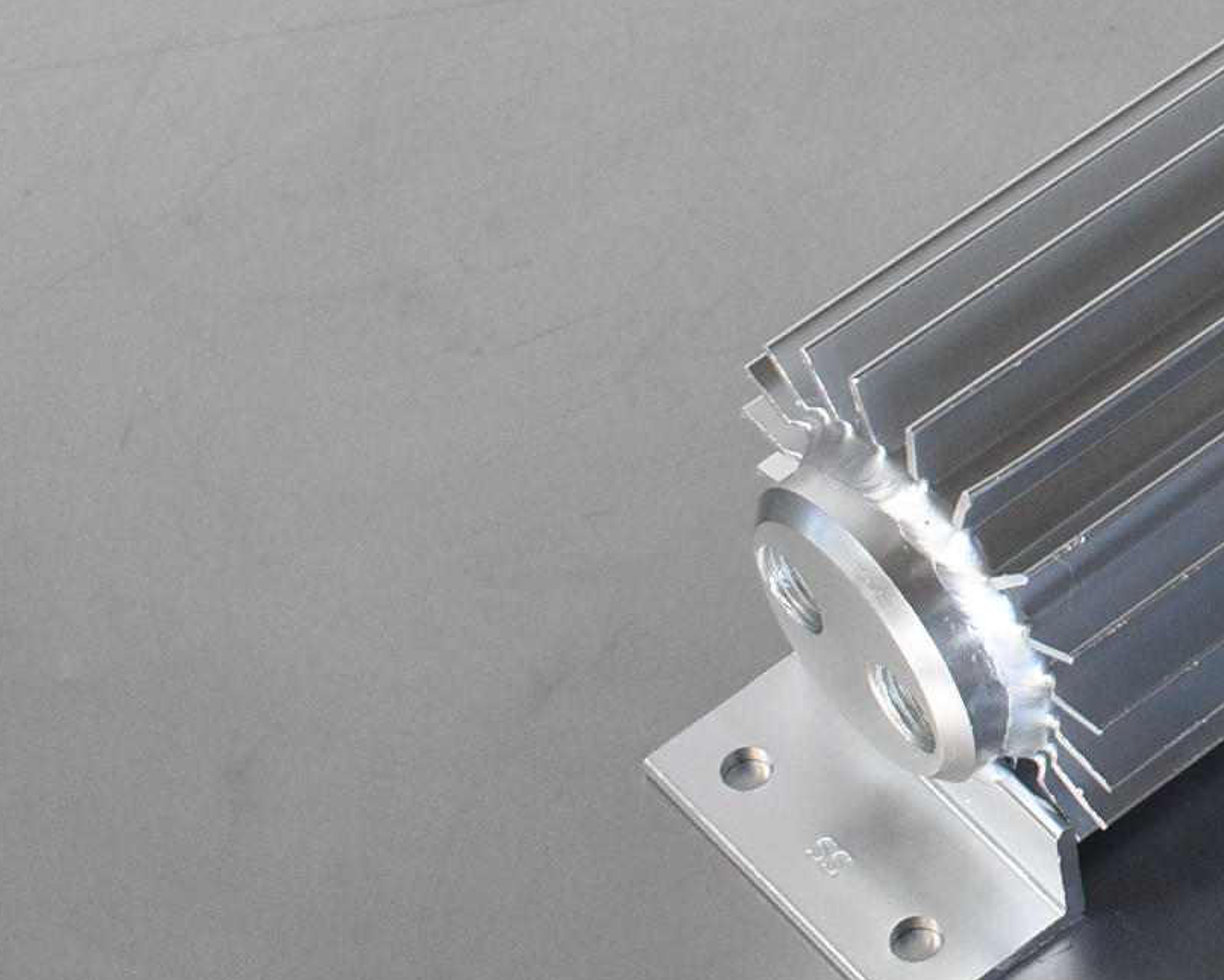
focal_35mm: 146
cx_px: 1724
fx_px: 5291
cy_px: 189
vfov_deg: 10.5
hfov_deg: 12.6
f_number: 6.3
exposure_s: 1/160
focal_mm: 28
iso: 1250
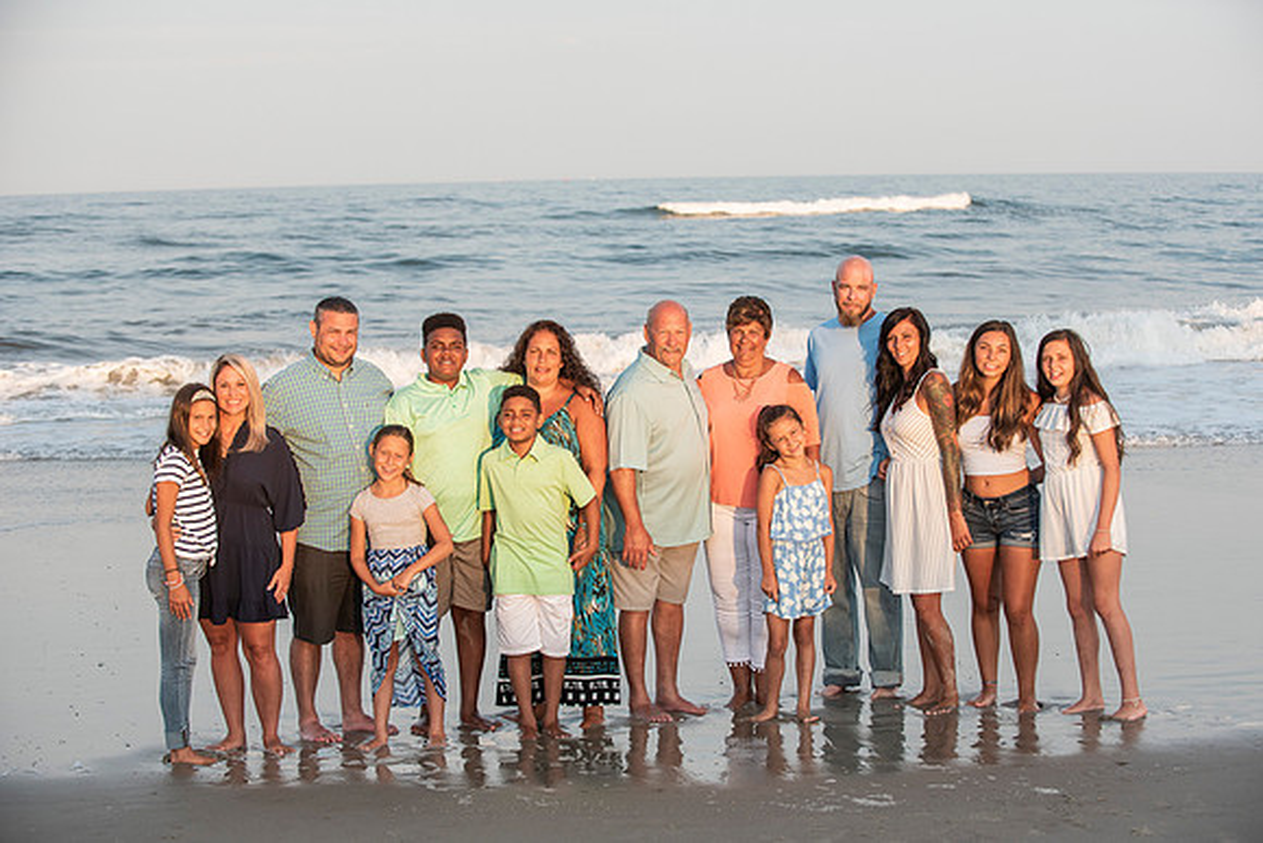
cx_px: 646
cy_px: 427
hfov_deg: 28.0
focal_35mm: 72
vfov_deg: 18.9
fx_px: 2536
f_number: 4
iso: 400
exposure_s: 1/1000
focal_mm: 70
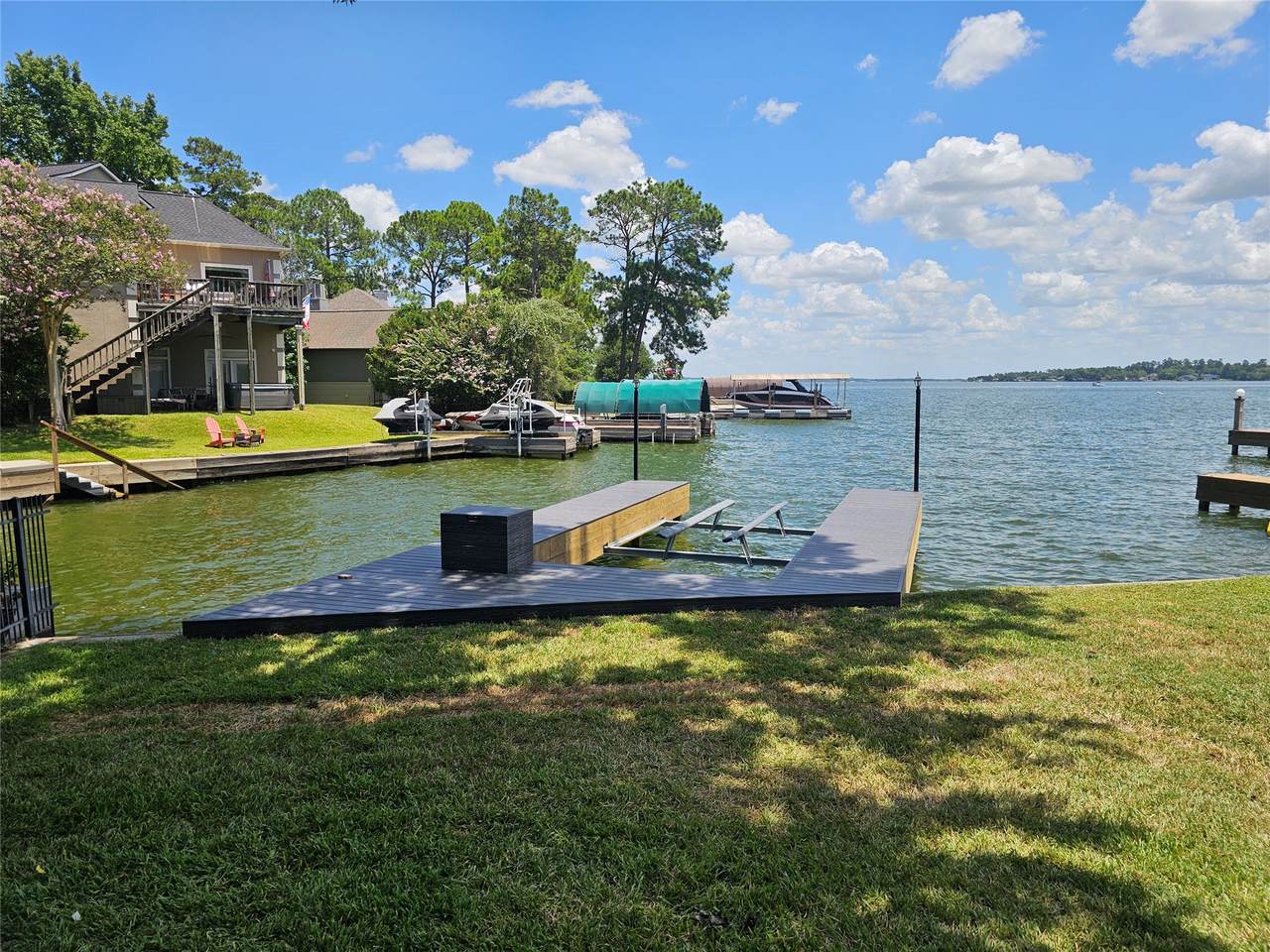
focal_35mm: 23
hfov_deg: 73.9
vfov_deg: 58.9
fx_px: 844
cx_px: 635
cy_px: 476
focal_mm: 6.3
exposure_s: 1/746
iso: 10
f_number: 1.7
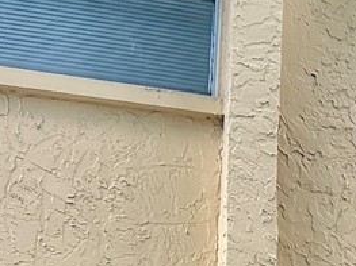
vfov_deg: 9.1
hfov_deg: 11.8
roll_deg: -1.0
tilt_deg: +11.6
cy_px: 415
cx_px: 582
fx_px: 1624
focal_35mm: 158
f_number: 1.5
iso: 50
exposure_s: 1/621
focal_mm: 5.7
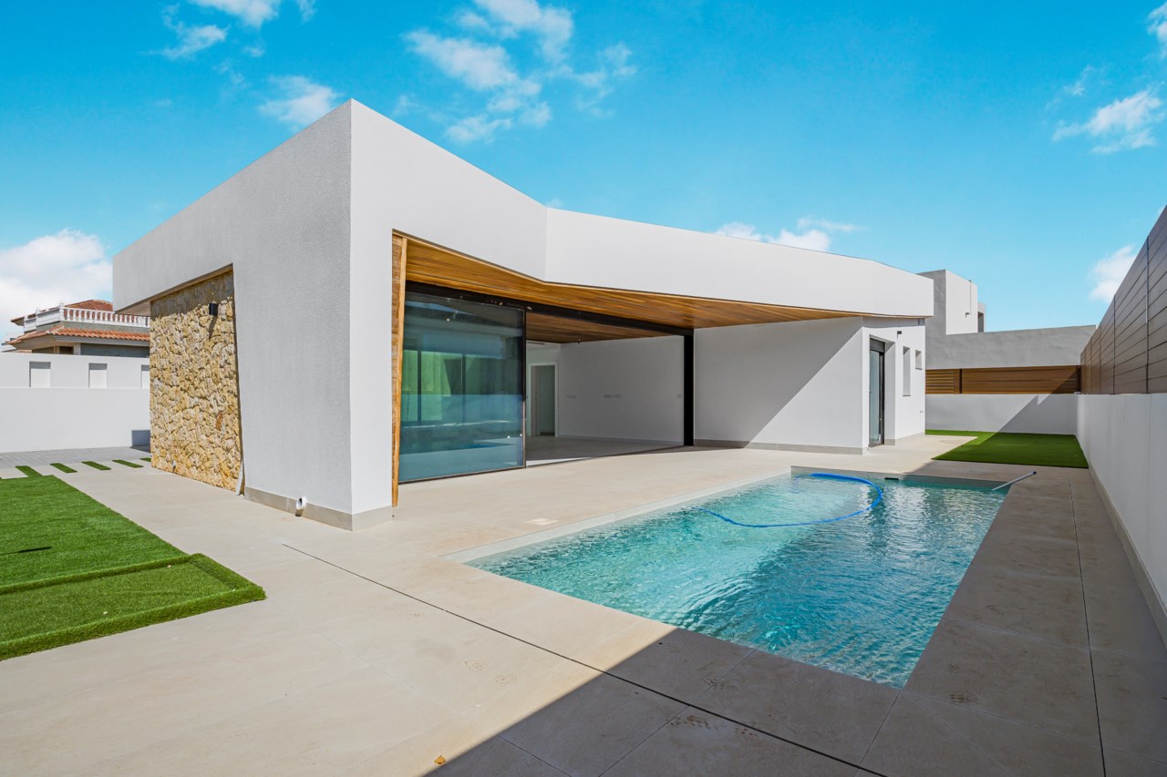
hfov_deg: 95.0
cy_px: 388
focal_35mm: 16
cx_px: 584
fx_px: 535
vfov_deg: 72.0
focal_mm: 11
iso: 125
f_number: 9
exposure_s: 1/800
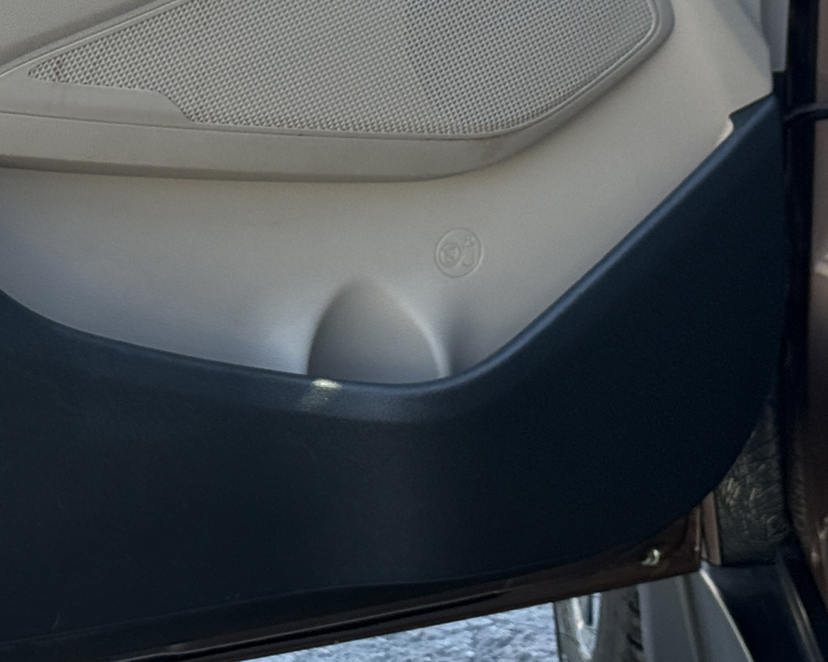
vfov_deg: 11.1
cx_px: -61
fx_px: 3357
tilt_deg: -12.3
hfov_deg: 13.8
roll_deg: +1.0
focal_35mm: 137
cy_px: -40
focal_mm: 6.76
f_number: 1.78
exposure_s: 1/496
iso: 100
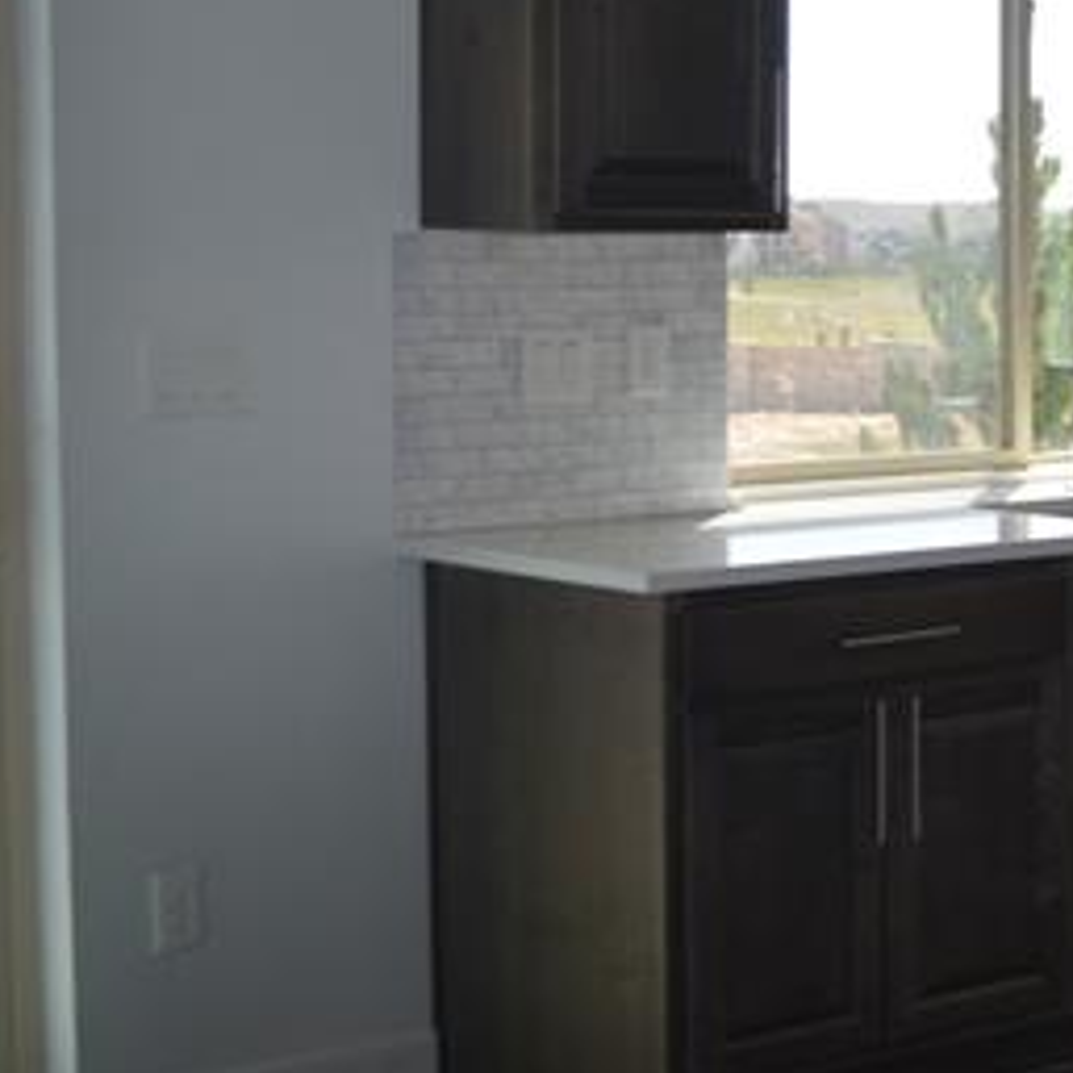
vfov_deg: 19.1
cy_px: 424
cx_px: 1927
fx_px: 3191
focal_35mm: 91
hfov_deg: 16.1
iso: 100
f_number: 3.5
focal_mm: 18
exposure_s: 1/200
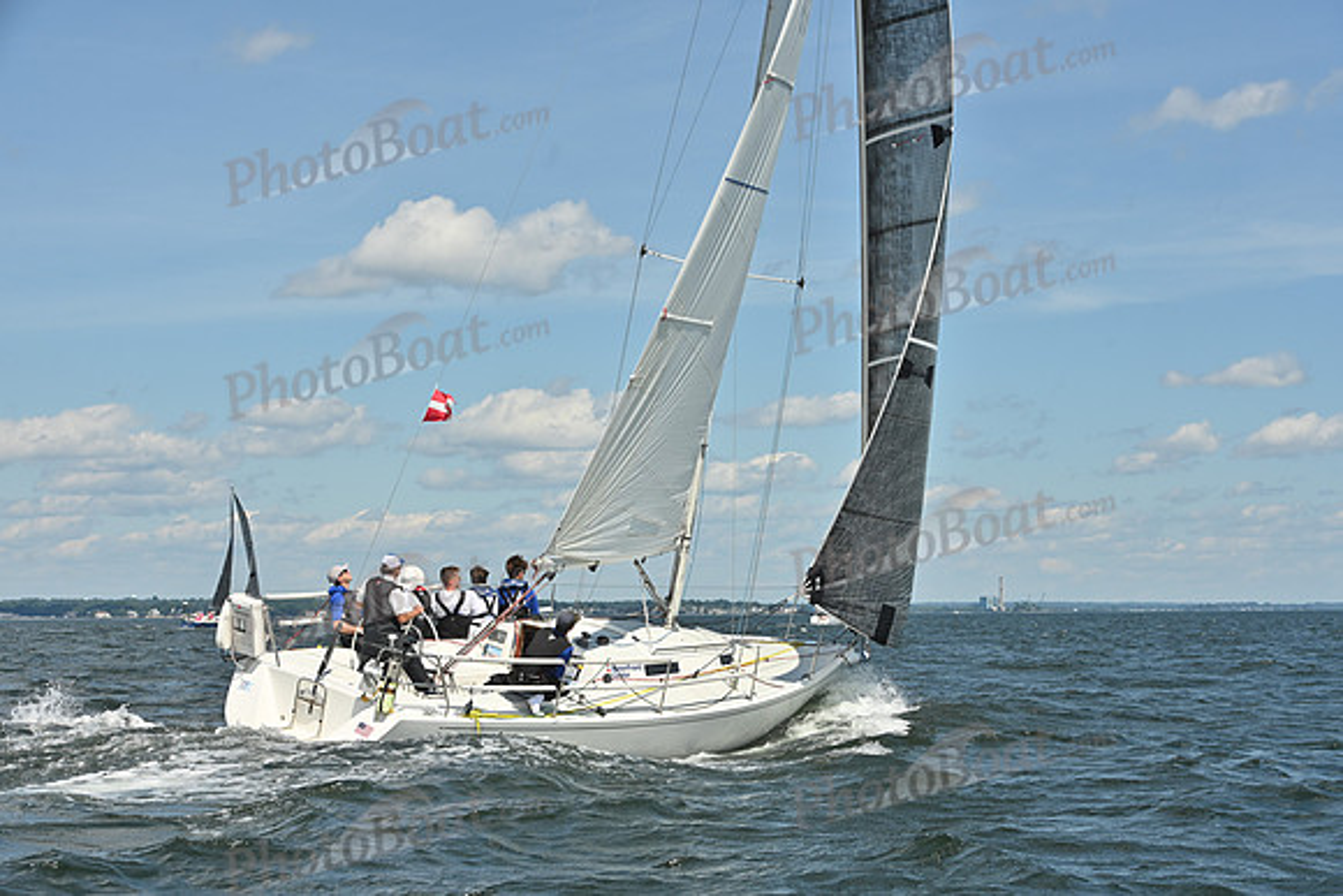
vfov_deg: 19.5
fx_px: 2612
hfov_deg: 28.8
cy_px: 448
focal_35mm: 70
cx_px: 672
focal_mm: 70
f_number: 9
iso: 250
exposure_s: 1/1250
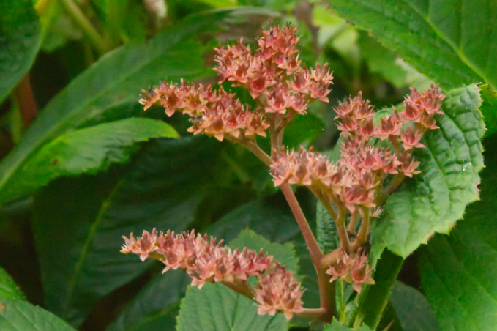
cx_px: 255
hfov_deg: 14.1
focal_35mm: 146
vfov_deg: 9.4
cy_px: 124
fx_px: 2013
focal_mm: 55
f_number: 10
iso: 3200
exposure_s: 1/250
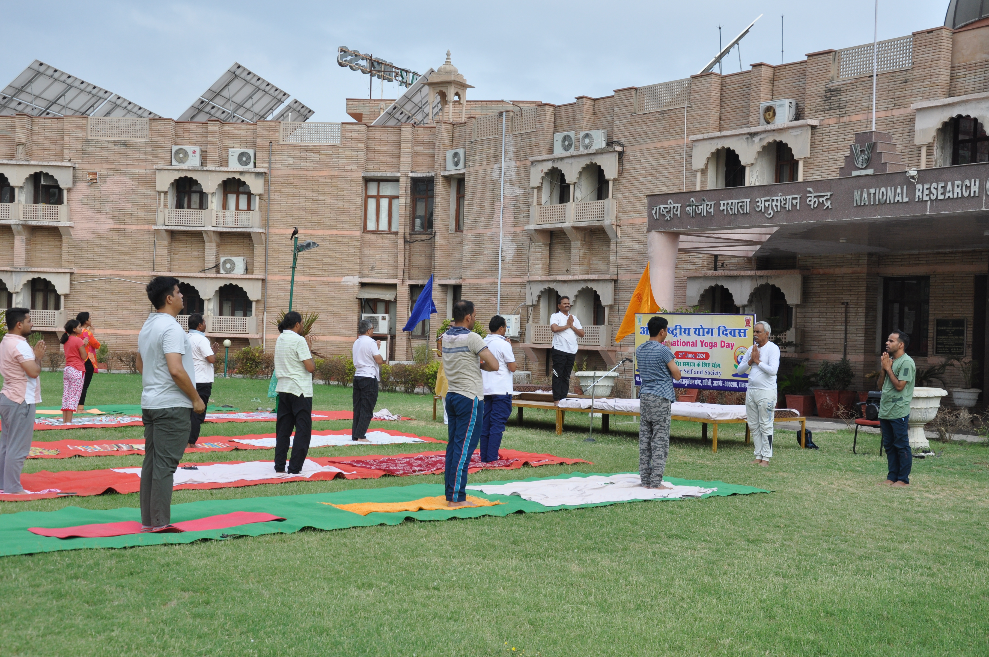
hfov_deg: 41.2
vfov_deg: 28.0
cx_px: 494
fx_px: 1317
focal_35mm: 48
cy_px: 328
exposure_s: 1/250
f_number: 8
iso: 400
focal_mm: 32
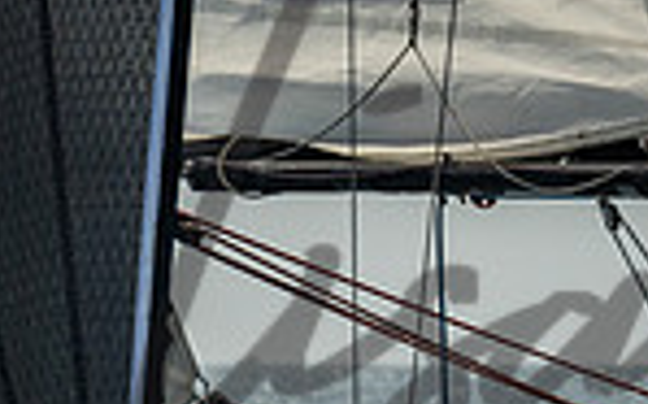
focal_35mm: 505
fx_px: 8915
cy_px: 82
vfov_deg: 2.6
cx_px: 1329
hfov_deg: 4.1
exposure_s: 1/2000
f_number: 6.3
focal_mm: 103
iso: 320
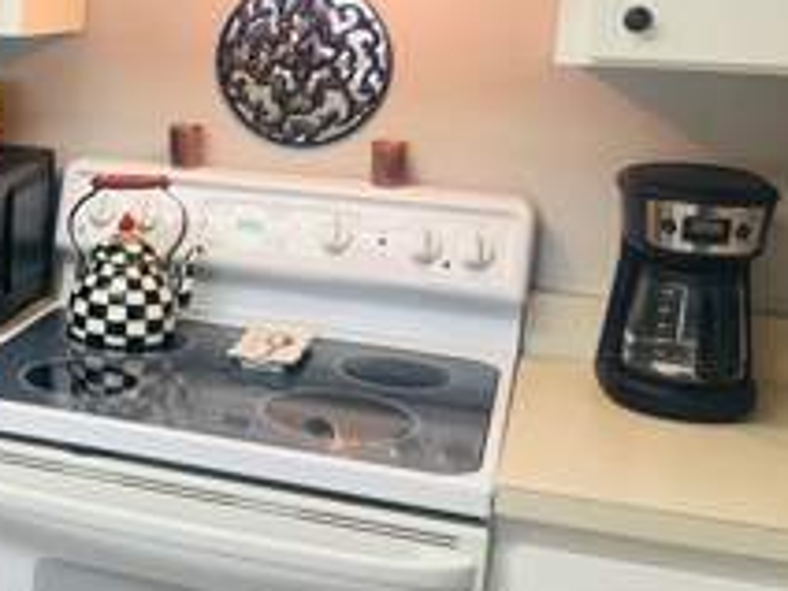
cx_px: 4
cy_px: 216
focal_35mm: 59
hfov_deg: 30.4
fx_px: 1343
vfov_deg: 24.7
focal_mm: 5.1
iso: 80
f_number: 1.6
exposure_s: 1/60
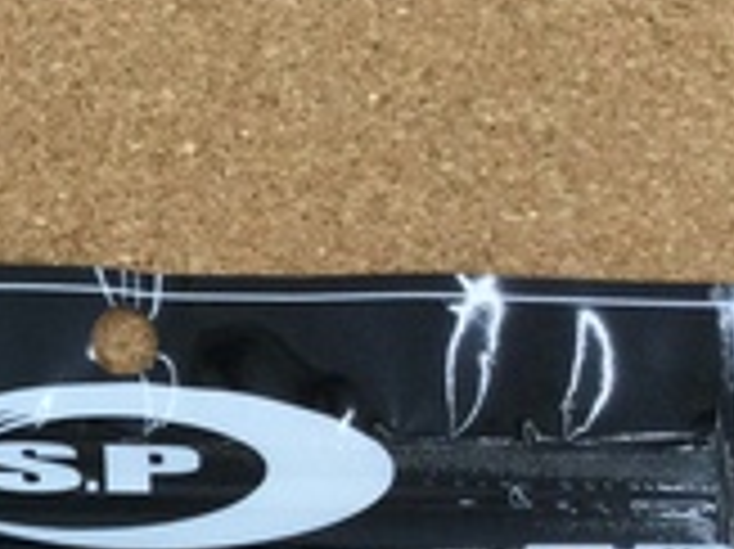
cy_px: 801
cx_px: -509
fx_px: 2415
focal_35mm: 114
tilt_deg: -85.6
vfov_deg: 12.4
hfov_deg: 15.3
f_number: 2.4
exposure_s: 1/30
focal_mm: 3.3
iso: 25
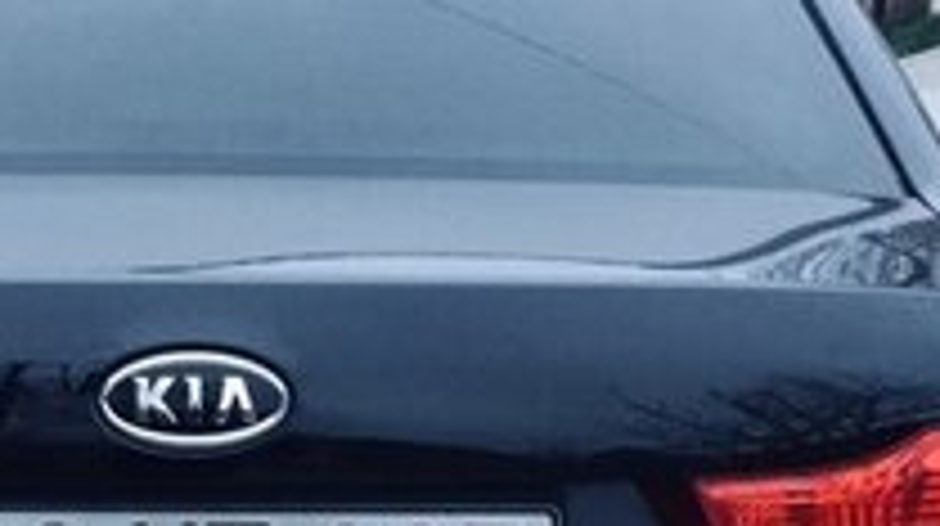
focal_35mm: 100
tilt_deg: -17.0
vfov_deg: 11.7
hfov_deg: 21.2
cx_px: 243
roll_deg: -1.9
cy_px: 681
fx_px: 2490
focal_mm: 4.15
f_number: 2.2
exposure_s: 1/33
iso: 100
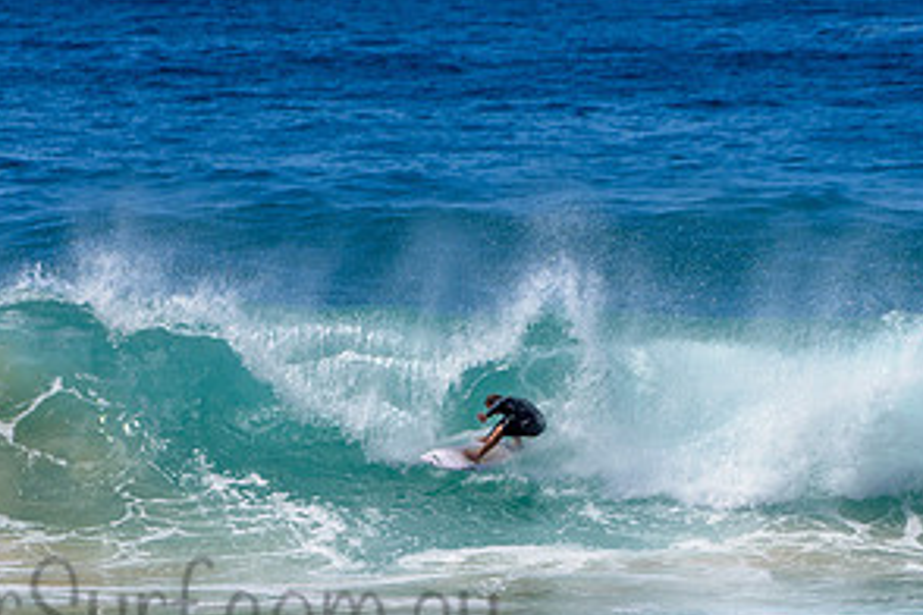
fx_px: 12408
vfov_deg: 2.8
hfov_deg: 4.3
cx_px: 372
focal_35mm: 484
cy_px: 527
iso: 80
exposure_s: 1/2000
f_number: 5.6
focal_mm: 200
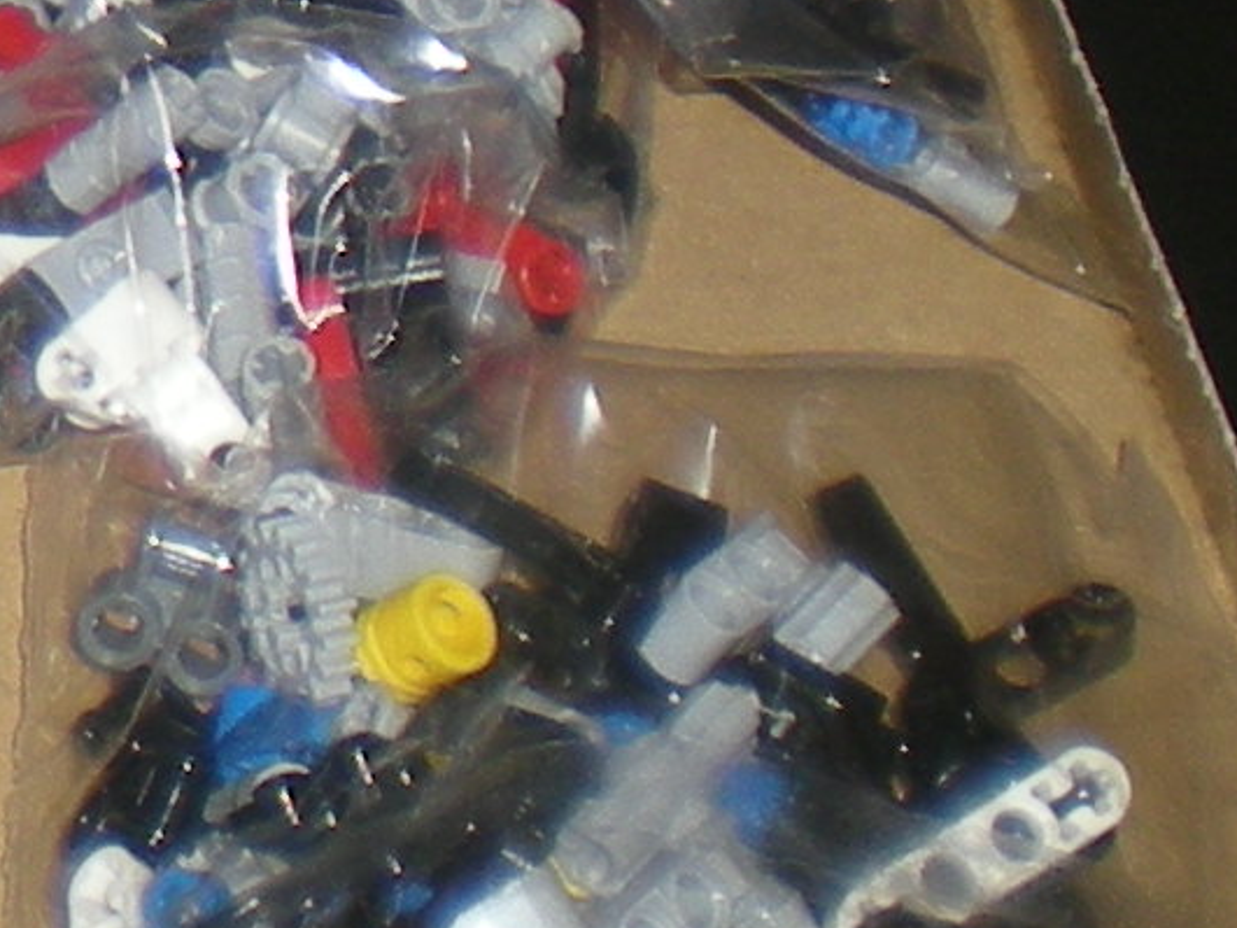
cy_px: -776
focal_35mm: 220
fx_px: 7860
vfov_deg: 6.6
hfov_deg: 8.4
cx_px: -1496
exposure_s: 1/60
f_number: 3.1
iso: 50
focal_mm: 6.3
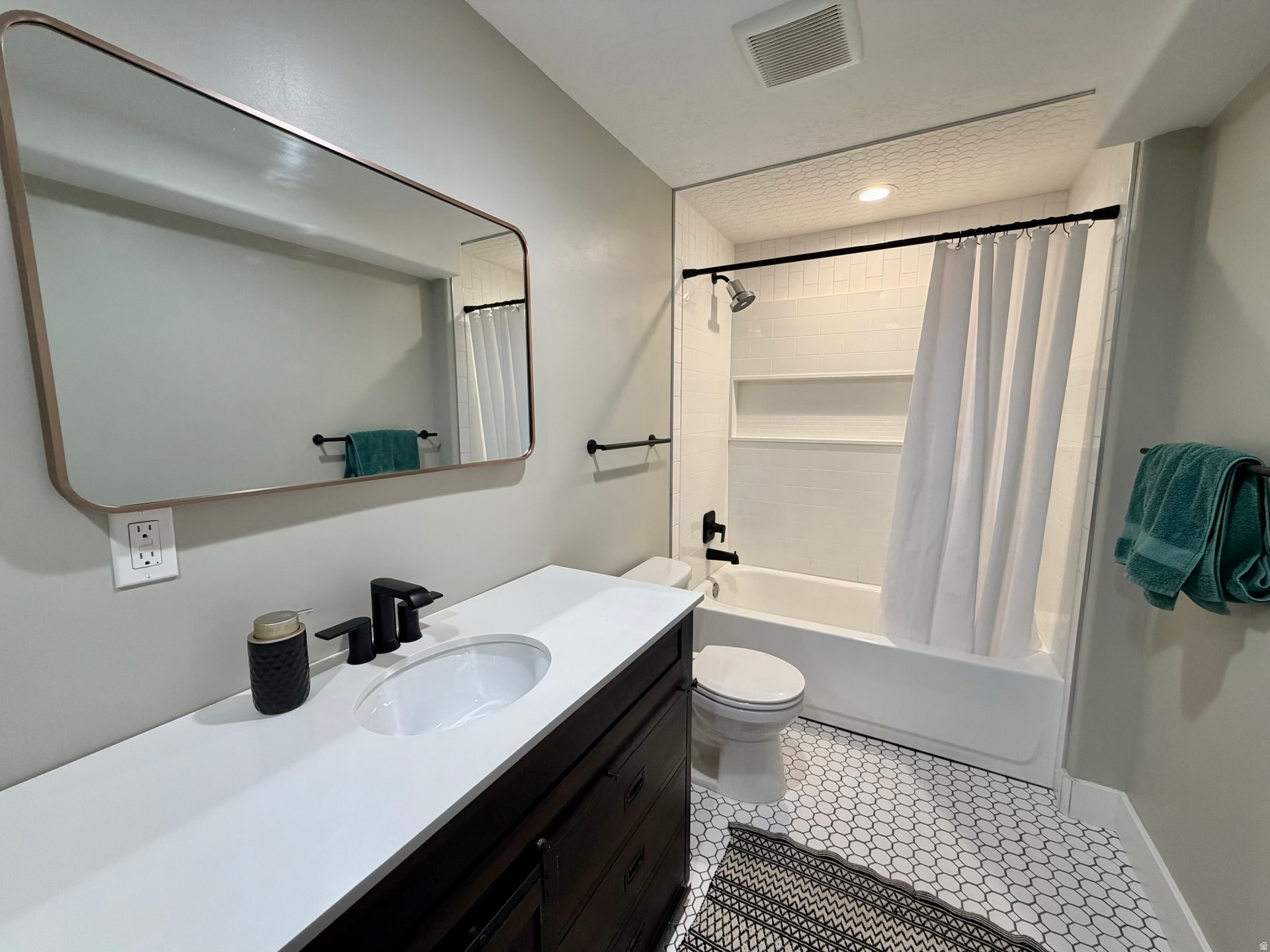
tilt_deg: -7.2
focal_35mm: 14
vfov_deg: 85.7
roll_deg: +0.0
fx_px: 514
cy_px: 476
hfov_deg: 102.1
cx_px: 635
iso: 250
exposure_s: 1/120
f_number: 2.2
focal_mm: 2.22
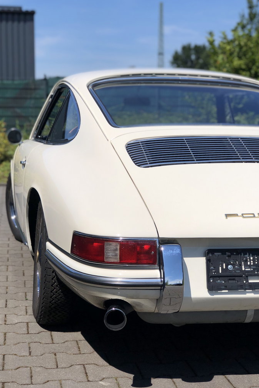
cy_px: 193
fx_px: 647
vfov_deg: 33.4
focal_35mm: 60
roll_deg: +0.3
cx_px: 117
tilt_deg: -4.2
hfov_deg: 22.6
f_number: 2.8
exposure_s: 1/2000
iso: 20
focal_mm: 6.6
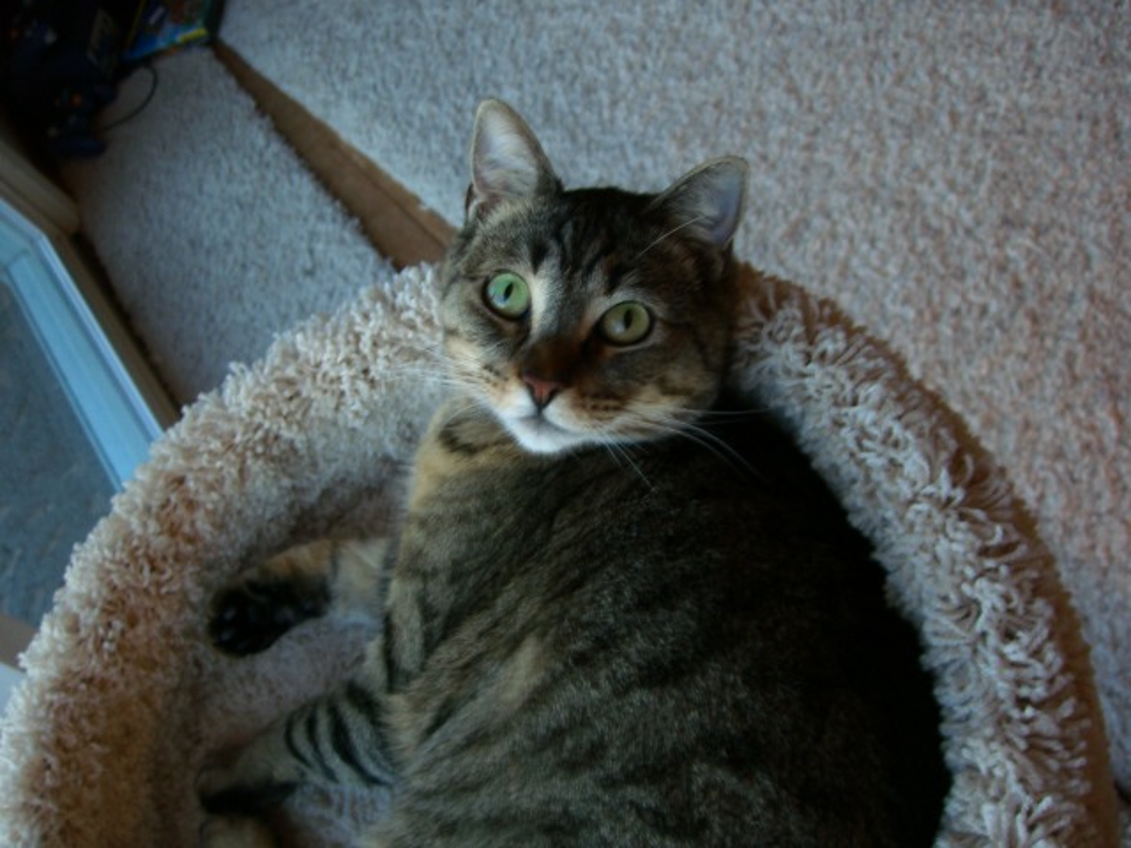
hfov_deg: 49.0
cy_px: 424
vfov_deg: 37.7
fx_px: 1242
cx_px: 566
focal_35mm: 38
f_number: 2.8
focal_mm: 7.9
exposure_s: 1/8
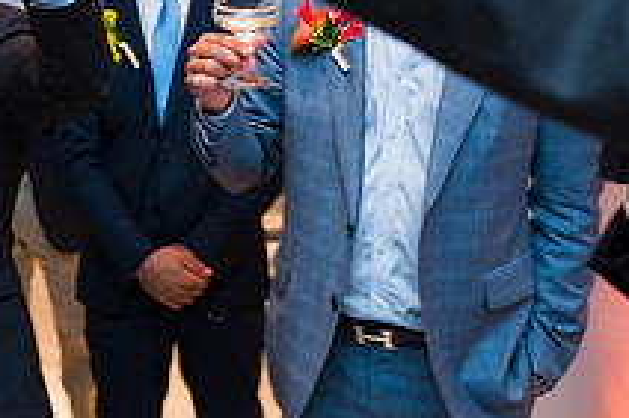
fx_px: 1170
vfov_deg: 20.0
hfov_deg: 29.2
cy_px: 71
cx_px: 95
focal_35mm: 67
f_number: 3.2
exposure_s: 1/160
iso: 800
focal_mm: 24
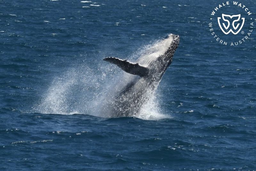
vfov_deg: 9.5
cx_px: 128
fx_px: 1031
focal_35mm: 145
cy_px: 86
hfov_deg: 14.2
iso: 640
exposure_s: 1/8000
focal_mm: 145
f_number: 5
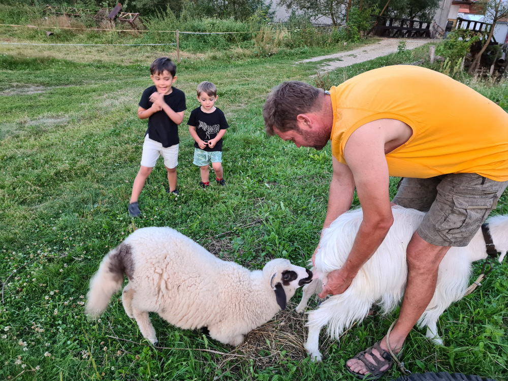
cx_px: 254
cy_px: 190
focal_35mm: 26
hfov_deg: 67.3
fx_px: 382
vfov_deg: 53.1
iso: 160
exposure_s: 1/50
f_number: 1.8
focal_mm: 5.4
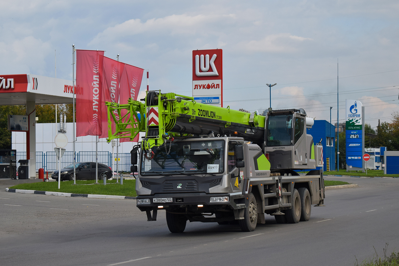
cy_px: 133
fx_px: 798
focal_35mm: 72
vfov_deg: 18.9
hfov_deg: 28.1
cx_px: 200
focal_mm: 48
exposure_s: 1/800
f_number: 6.3
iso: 200
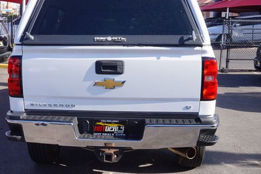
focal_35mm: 49
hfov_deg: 40.4
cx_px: 104
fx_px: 353
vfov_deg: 27.6
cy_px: 71
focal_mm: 23
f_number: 10
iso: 100
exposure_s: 1/80
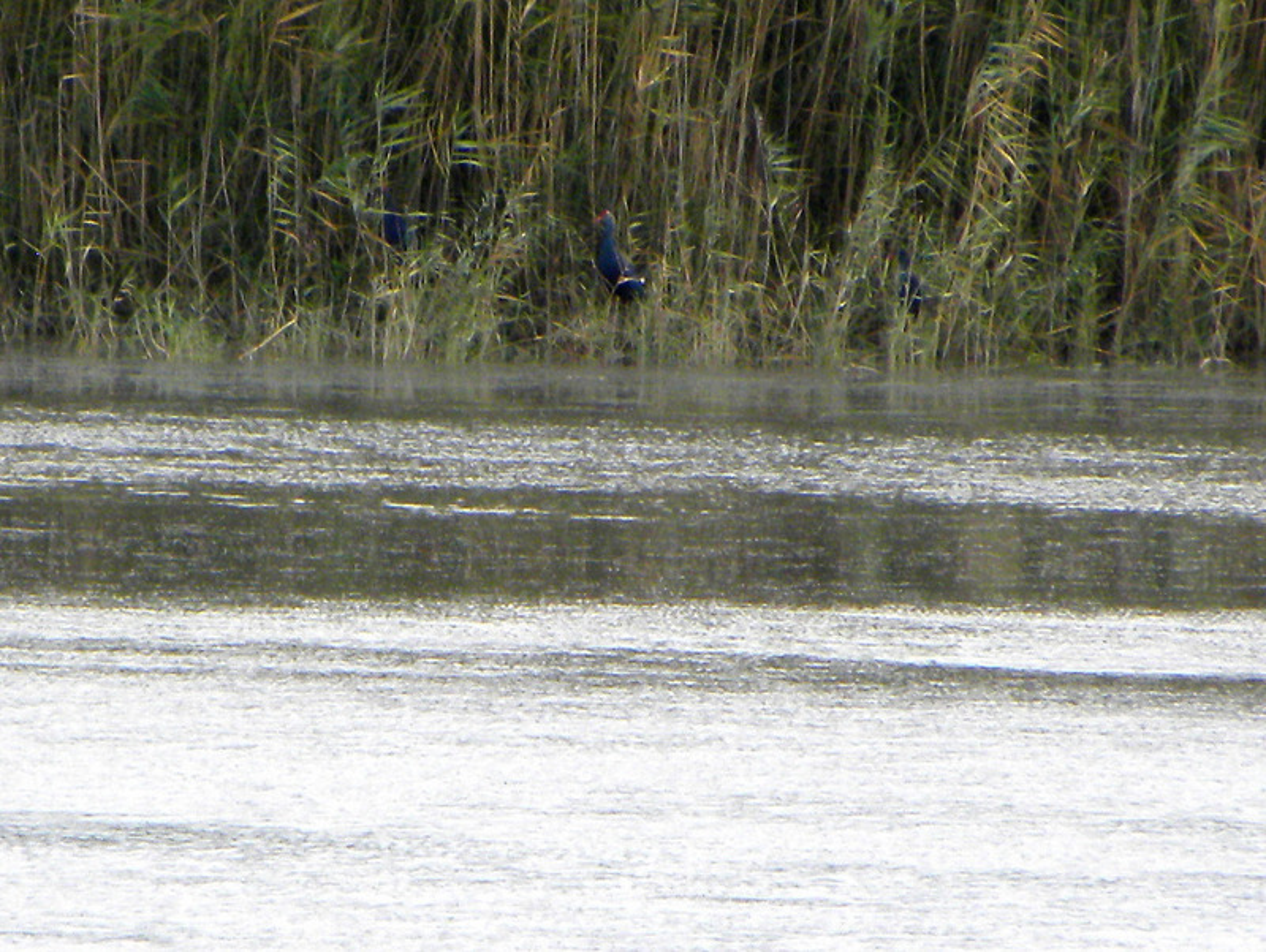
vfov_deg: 2.4
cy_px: 476
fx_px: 22849
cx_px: 633
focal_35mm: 624
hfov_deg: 3.2
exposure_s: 1/266
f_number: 5
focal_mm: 110.4
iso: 64
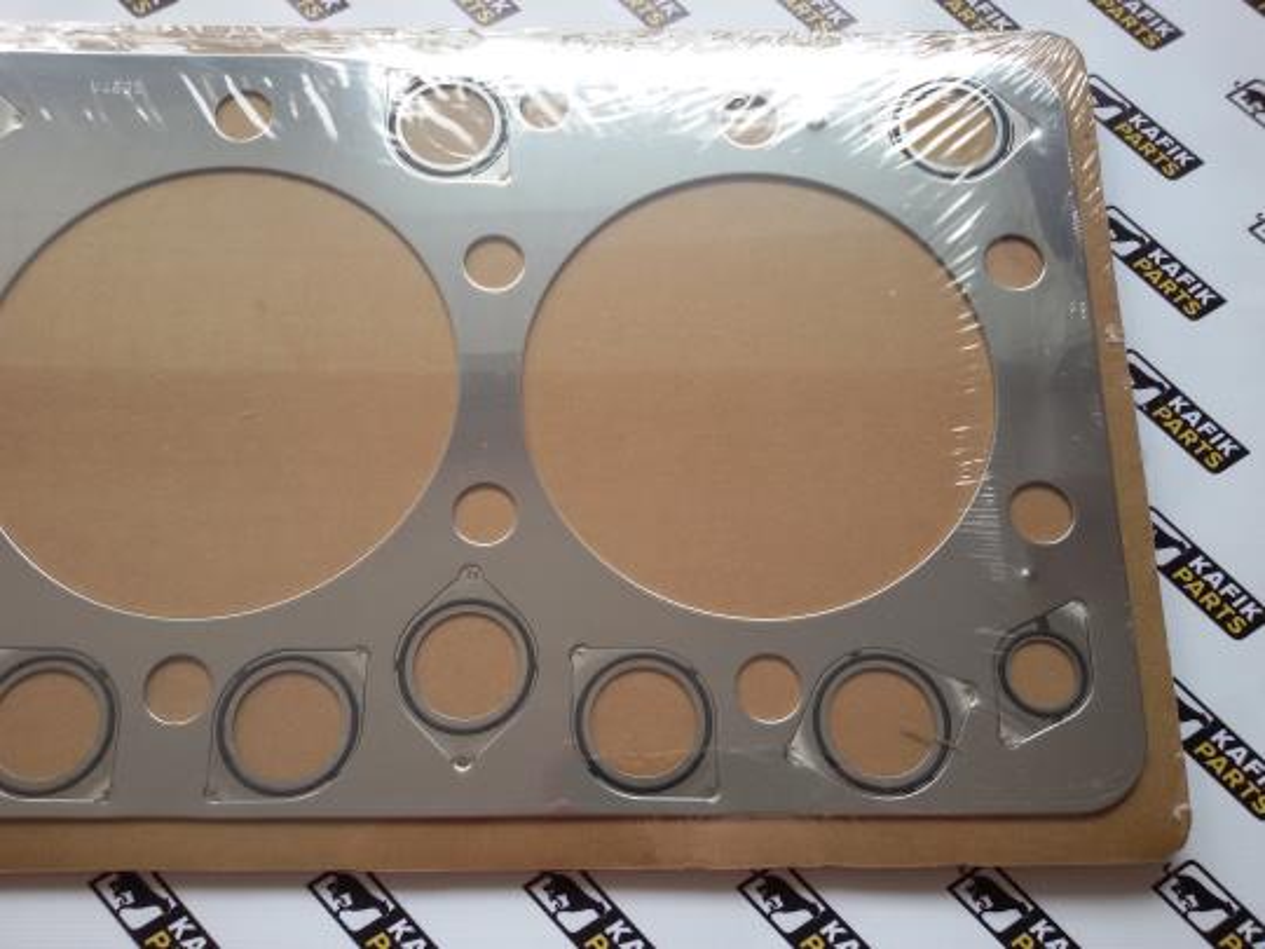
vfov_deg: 45.4
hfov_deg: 58.4
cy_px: 474
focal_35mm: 31
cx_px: 632
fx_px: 1133
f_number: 2.4
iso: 40
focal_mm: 2.93
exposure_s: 1/50
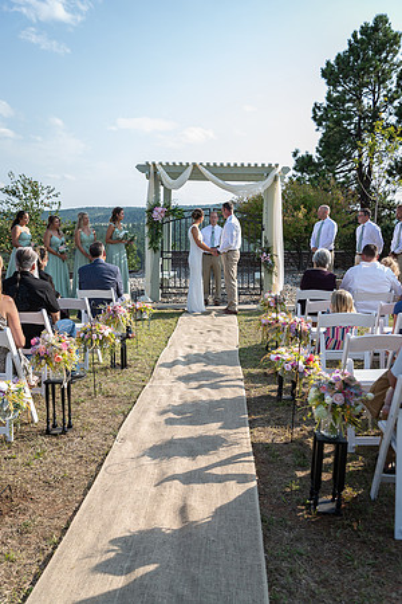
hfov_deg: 37.9
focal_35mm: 35
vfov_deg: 54.4
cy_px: 302
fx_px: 586
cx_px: 201
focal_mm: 35
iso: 64
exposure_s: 1/320
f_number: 3.5
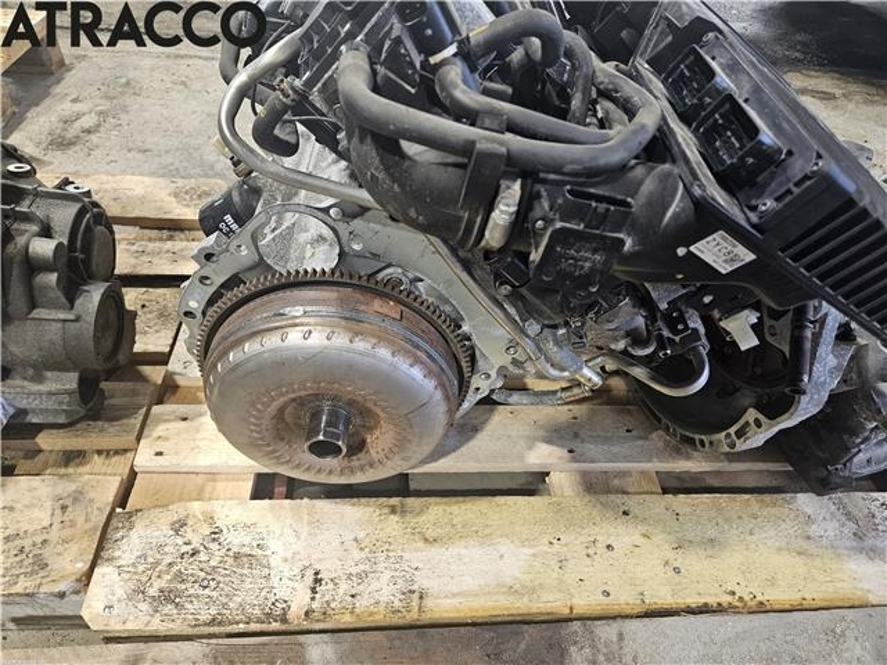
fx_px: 589
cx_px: 444
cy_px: 332
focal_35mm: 23
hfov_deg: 73.9
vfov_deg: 58.9
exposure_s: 1/100
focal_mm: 5.4
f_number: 1.8
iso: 250
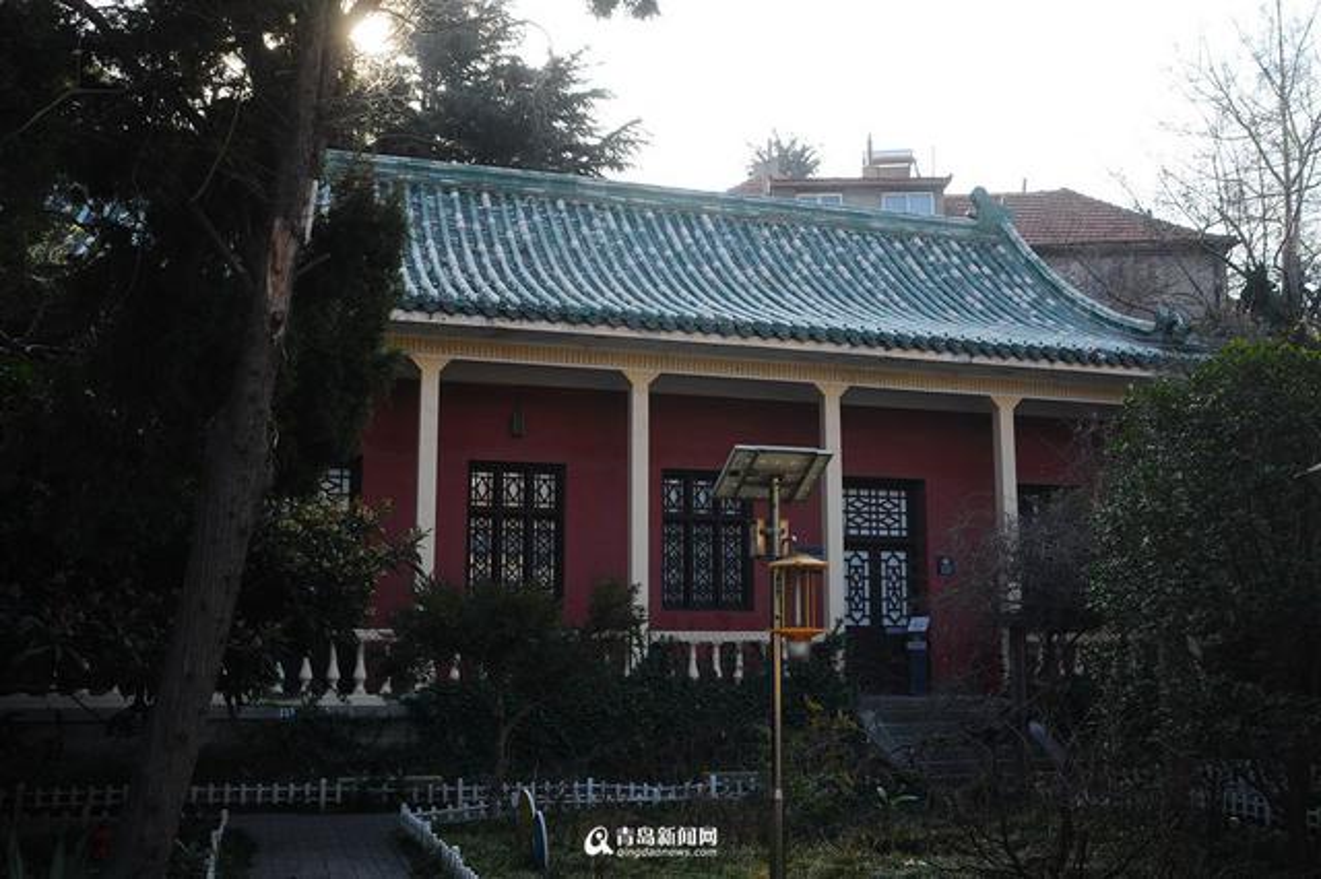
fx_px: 1320
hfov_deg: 53.2
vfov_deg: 36.8
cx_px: 660
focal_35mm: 36
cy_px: 440
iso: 200
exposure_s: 1/160
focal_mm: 36
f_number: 6.3
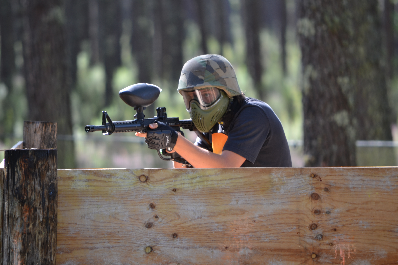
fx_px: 4975
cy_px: 132
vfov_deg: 3.1
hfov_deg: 4.6
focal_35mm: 450
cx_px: 199
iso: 100
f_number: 5.6
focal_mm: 300
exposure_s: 1/30
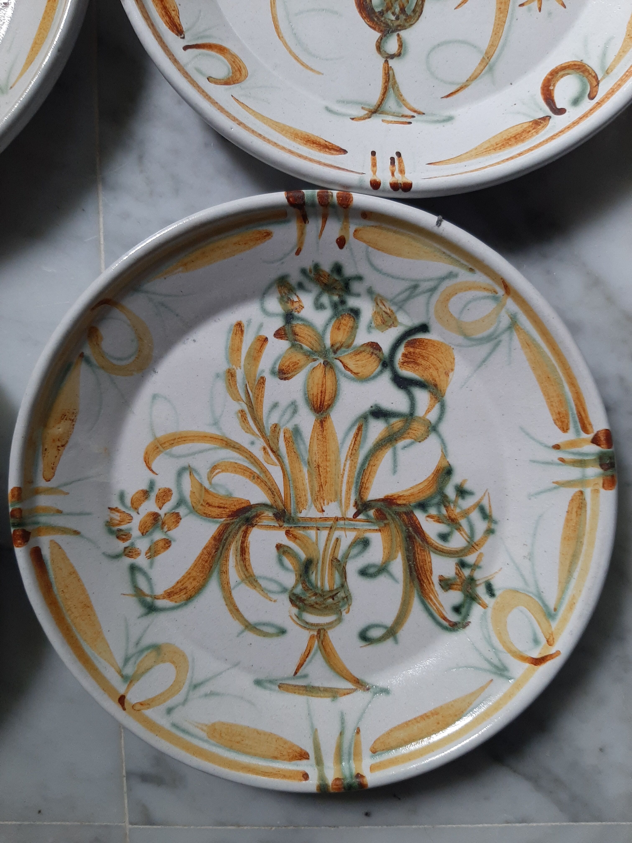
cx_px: 316
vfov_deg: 67.3
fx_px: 633
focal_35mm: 26
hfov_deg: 53.1
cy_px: 422
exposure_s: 1/50
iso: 100
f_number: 1.7
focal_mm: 3.93
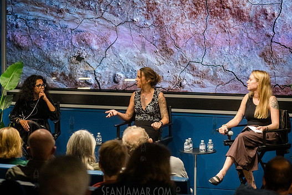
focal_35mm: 110
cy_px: 98
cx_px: 143
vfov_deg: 12.5
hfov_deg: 18.6
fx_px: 893
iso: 6400
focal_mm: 100
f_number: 4
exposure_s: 1/250
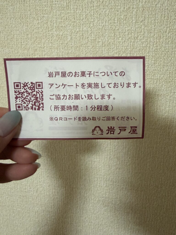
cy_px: 118
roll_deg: -0.4
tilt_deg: -10.9
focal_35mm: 26
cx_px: 88
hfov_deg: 53.1
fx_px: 176
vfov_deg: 67.3
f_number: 2.2
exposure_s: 1/60
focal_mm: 2.22
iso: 500
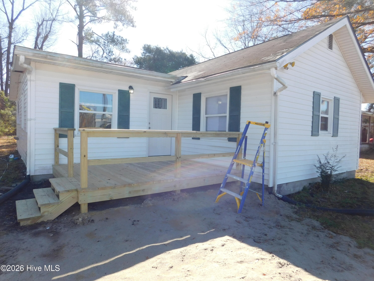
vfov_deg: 58.9
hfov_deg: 73.9
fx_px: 248
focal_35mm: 23
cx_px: 187
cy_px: 140
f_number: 3
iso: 125
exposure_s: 1/800
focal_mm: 4
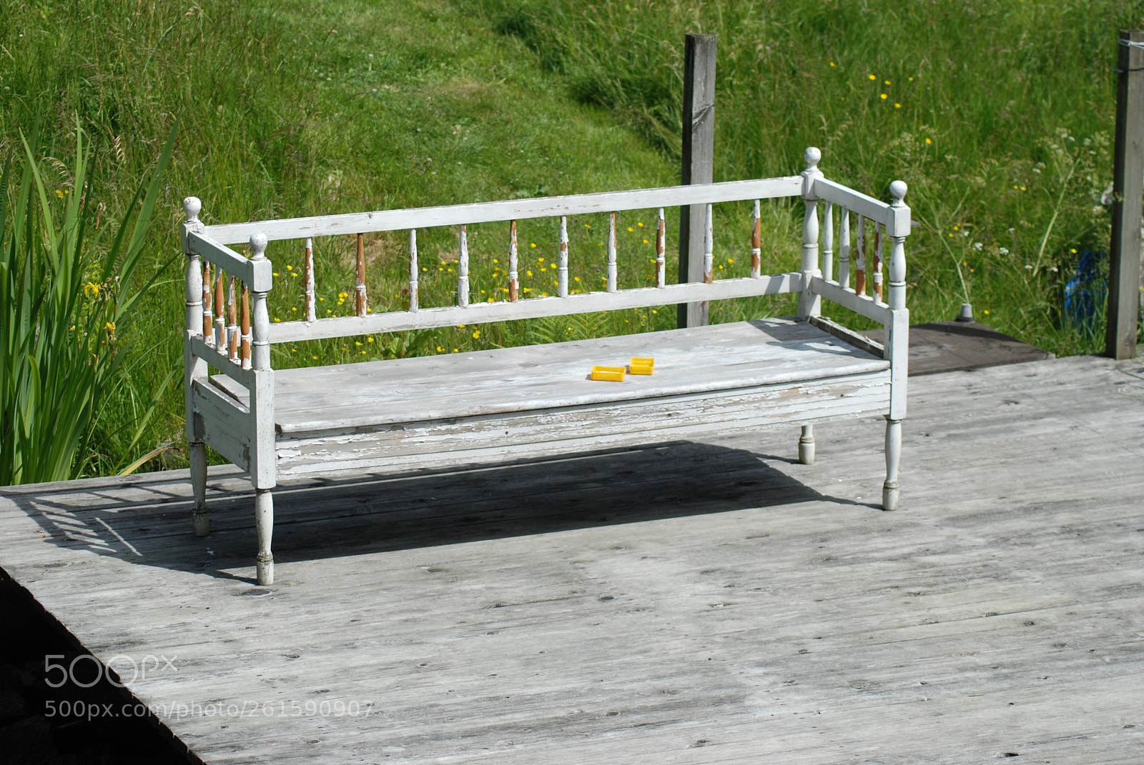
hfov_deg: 18.2
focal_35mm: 112
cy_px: 382
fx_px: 3579
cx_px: 572
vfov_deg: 12.2
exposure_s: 1/500
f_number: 5.6
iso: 100
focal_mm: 75
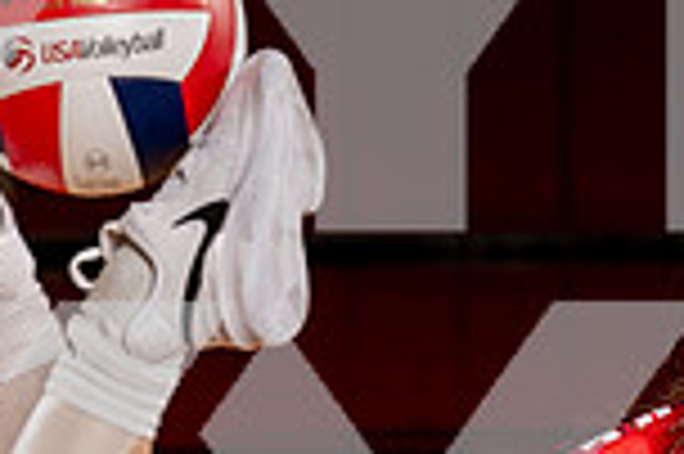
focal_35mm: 225
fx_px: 4270
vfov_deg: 6.1
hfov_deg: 9.1
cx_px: 579
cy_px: 522
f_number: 5.6
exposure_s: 1/250
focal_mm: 55
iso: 125
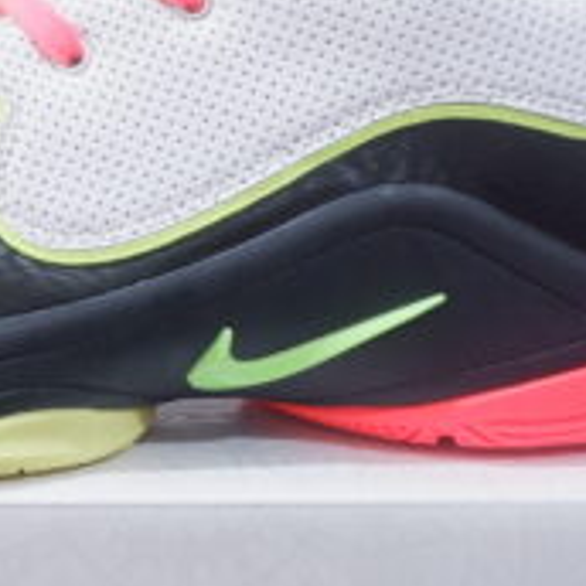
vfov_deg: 24.8
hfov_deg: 22.6
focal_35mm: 68
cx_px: -181
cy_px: 94
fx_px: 1302
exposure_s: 1/25
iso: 500
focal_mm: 15
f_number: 3.5
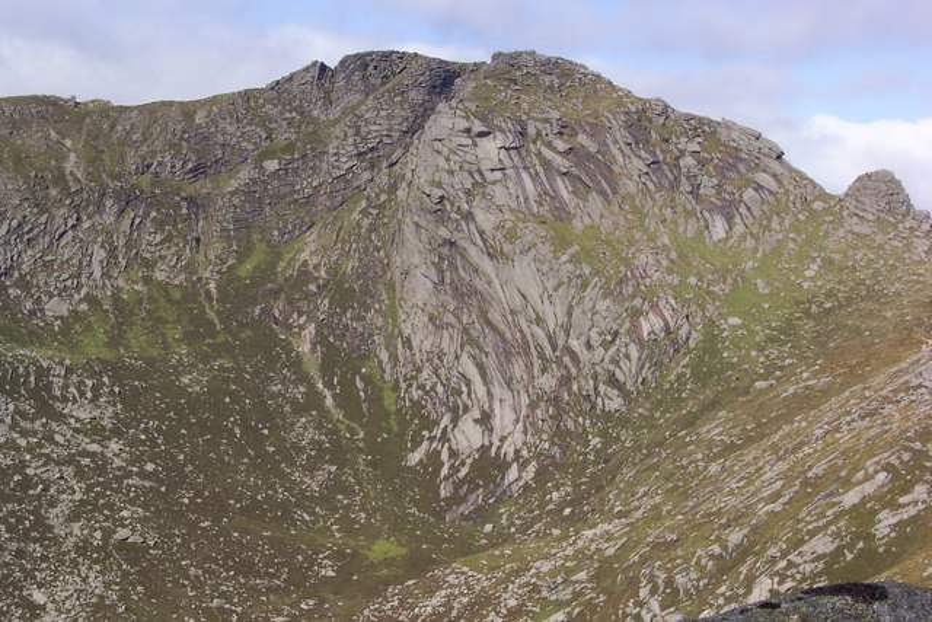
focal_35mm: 76
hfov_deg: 26.6
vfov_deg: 18.0
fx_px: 1968
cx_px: 466
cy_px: 311
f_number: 6.7
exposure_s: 1/350
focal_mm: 16
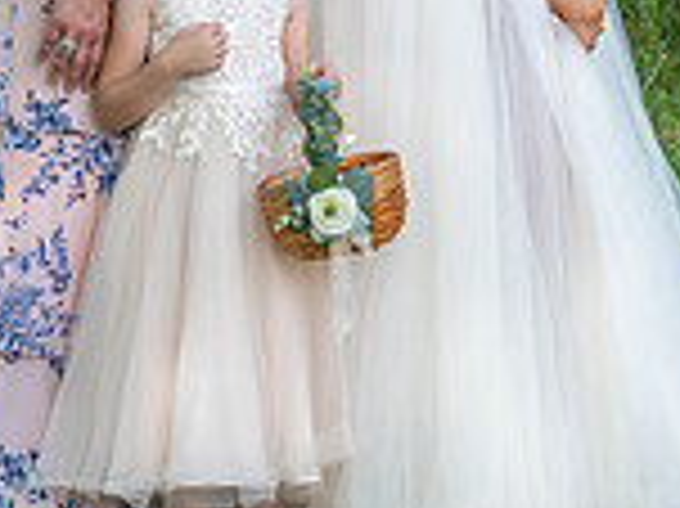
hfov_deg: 9.9
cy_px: -36
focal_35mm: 201
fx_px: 3945
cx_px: 345
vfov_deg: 7.3
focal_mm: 70
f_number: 5
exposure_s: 1/250
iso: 200
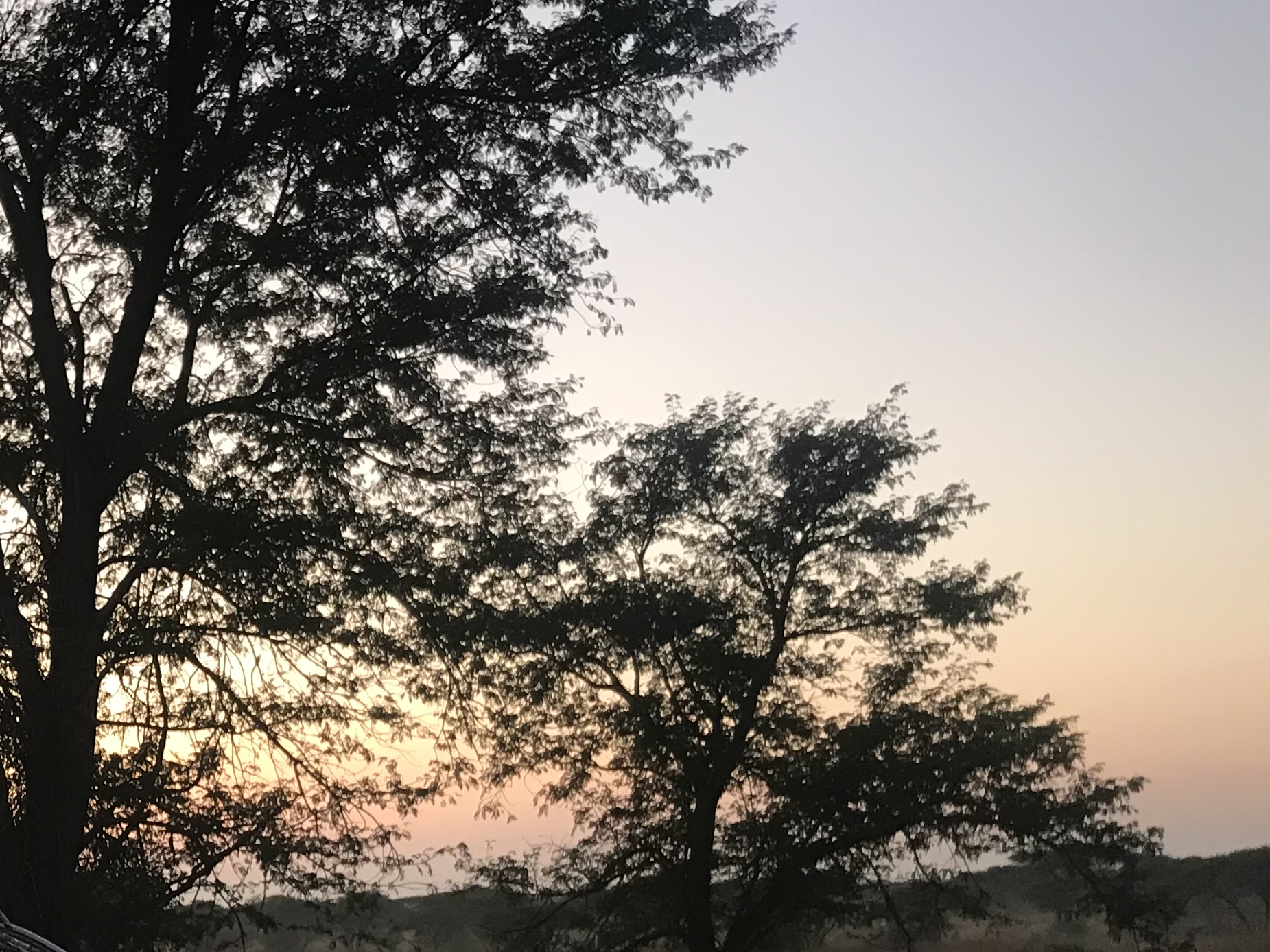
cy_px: 765
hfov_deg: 29.5
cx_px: -13
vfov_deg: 23.7
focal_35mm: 61
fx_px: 2238
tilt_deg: +5.7
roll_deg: +1.3
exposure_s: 1/20
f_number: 1.8
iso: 32
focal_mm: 3.99
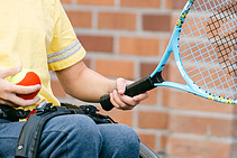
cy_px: 45
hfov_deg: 3.6
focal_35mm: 576
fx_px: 3794
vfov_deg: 2.4
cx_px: 80
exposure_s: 1/240
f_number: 2.8
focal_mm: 140
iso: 160
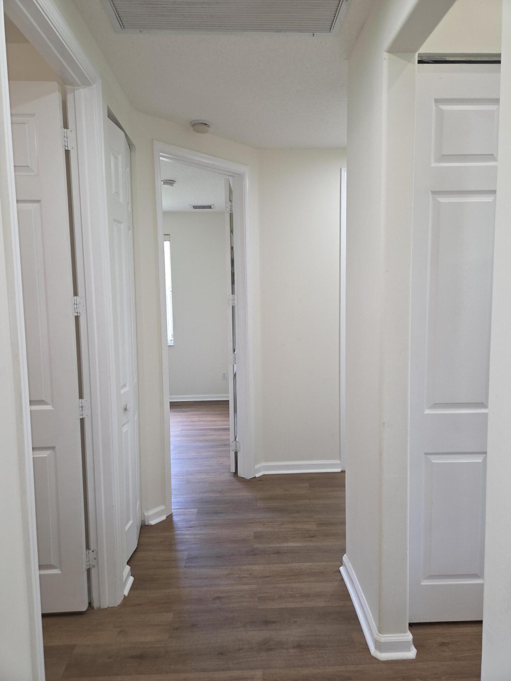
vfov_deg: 73.9
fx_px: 453
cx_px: 256
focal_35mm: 23
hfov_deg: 58.9
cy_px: 340
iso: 80
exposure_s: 1/60
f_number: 1.8
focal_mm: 5.4
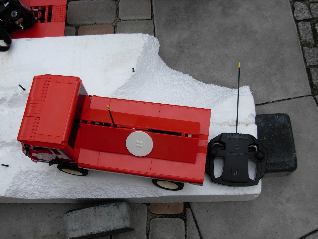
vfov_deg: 32.2
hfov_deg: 42.1
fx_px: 413
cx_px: 159
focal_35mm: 45
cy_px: 120
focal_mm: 7.5
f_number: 3.1
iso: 79
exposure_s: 1/542
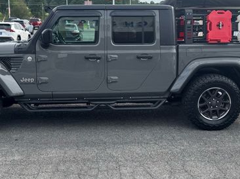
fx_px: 291
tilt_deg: -13.3
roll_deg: -0.9
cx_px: 115
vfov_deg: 34.3
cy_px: 82
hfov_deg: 44.8
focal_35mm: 42
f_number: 1.78
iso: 80
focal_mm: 6.76
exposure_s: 1/1597
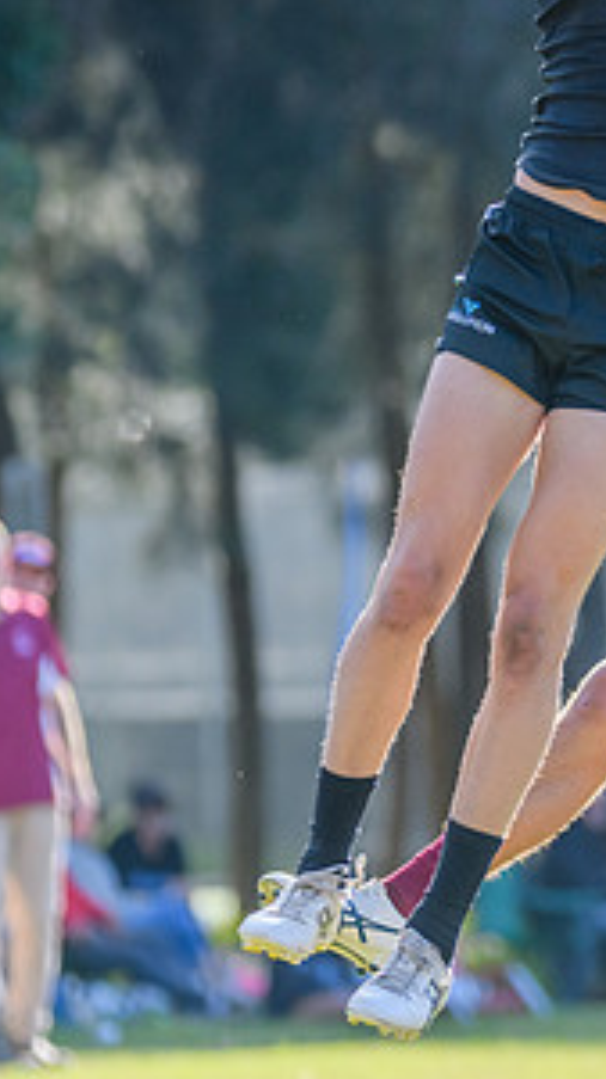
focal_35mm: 599
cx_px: 879
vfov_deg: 3.6
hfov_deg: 2.0
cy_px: 379
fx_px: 17135
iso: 2000
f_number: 4
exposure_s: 1/2500
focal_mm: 250
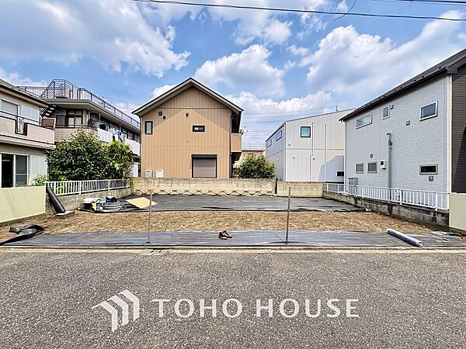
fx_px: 188
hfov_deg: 102.1
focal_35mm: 14
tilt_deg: +0.9
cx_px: 233
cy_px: 174
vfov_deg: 85.7
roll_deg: +0.2
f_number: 2.2
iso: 64
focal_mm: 2.22
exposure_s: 1/858
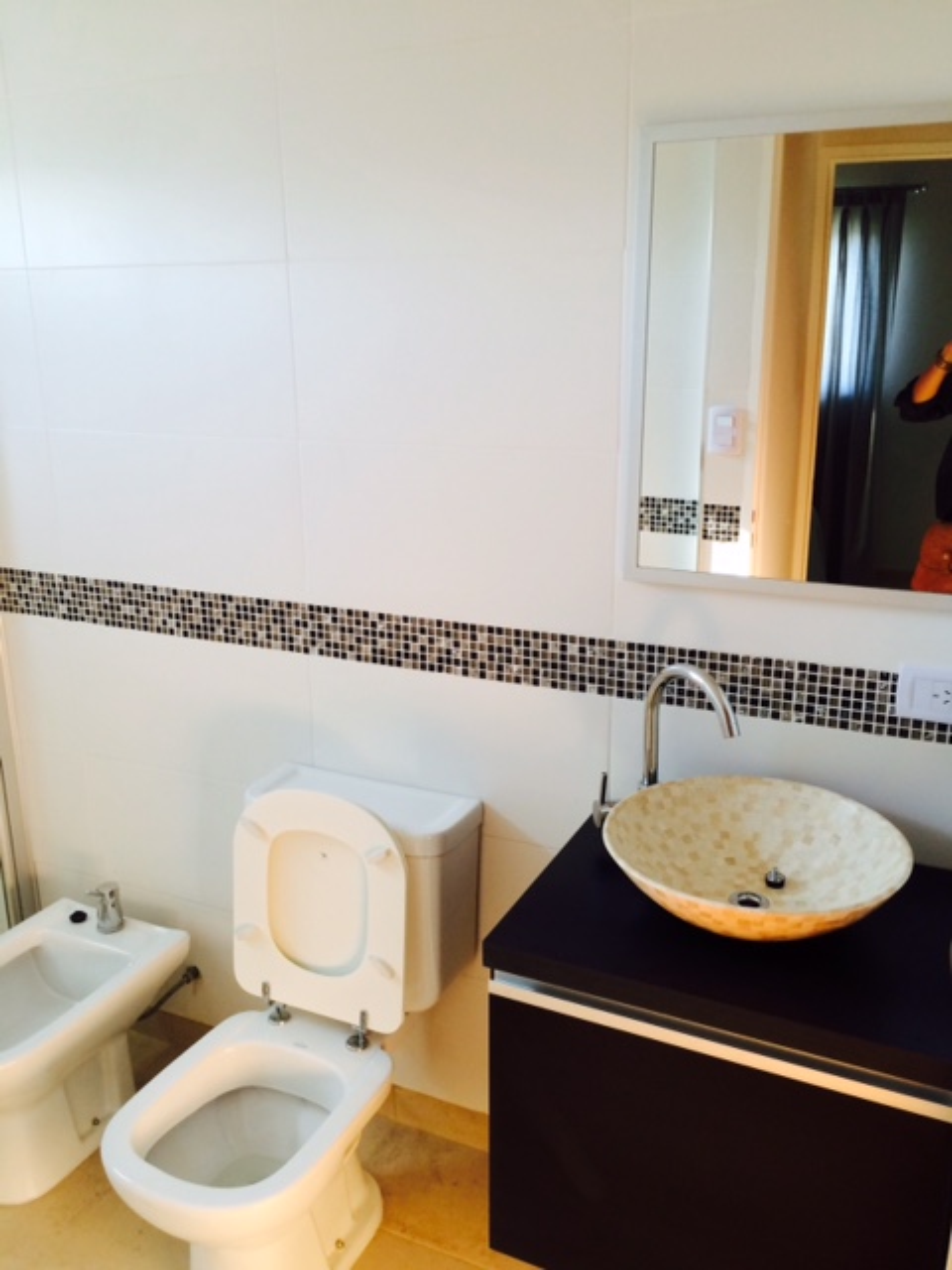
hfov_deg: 48.2
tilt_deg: -15.3
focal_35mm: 29
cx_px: 476
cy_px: 635
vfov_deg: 61.7
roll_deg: +1.8
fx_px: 1063
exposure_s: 1/40
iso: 40
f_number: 2.2
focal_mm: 4.15
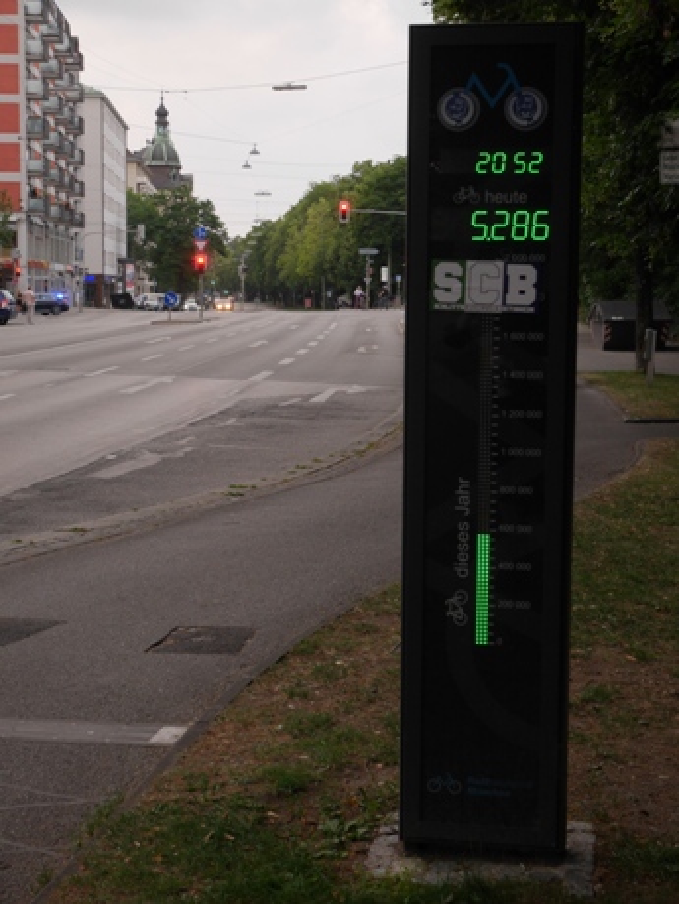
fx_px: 1672
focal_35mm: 64
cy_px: 452
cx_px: 340
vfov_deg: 30.2
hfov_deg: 23.0
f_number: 6.3
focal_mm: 32
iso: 1000
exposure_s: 1/80
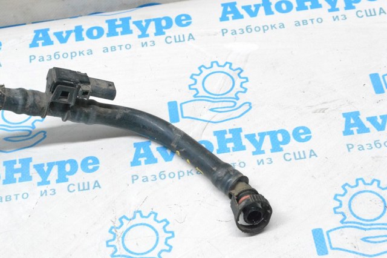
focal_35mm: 82
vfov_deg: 16.5
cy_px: 129
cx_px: 194
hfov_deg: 24.6
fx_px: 886
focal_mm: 55
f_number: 9
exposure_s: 1/160
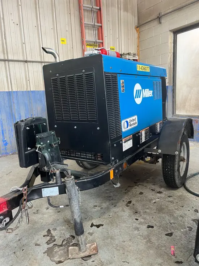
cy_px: 133
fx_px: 199
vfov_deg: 67.3
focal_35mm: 26
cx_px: 100
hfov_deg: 53.1
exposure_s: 1/67
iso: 125
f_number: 1.6
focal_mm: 5.1
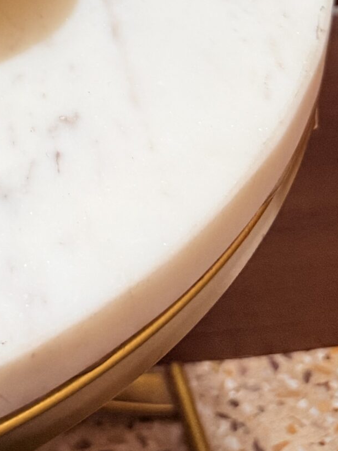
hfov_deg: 18.2
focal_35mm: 75
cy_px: -243
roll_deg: +7.3
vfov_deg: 21.4
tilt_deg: -25.5
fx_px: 977
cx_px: -113
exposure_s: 1/50
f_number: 1.78
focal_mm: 6.76
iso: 400
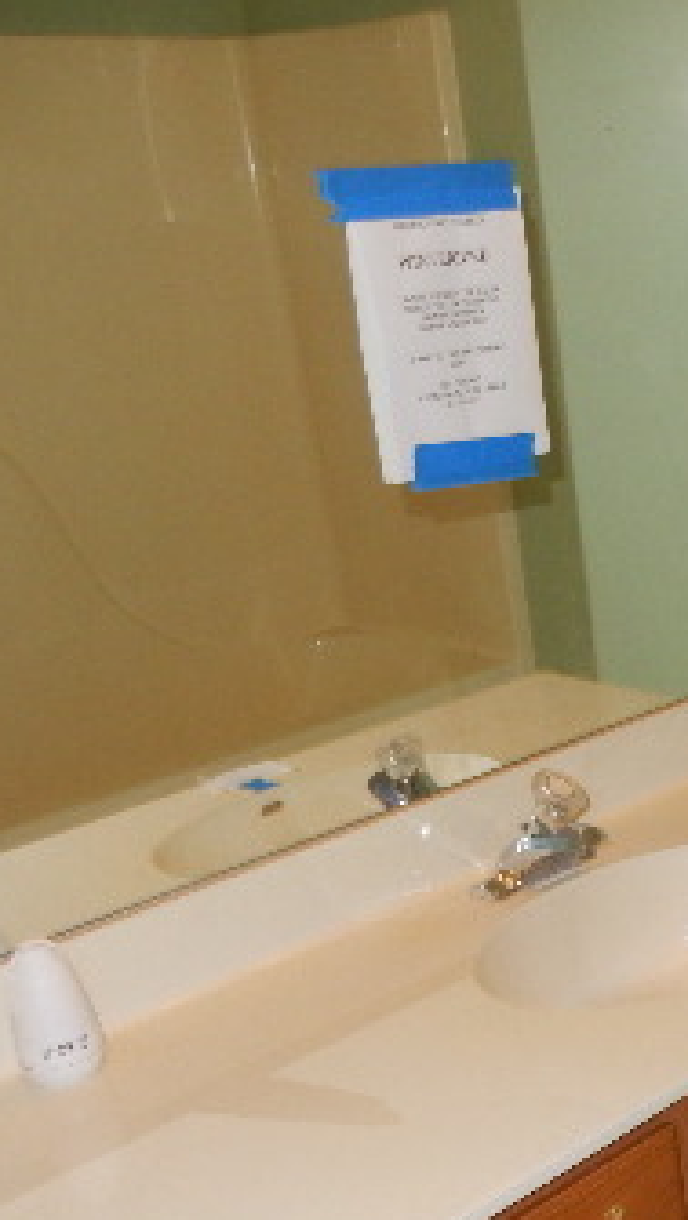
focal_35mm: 52
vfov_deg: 39.1
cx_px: 946
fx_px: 1683
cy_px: 863
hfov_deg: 20.6
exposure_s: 1/30
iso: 200
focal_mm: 4.5
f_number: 3.7
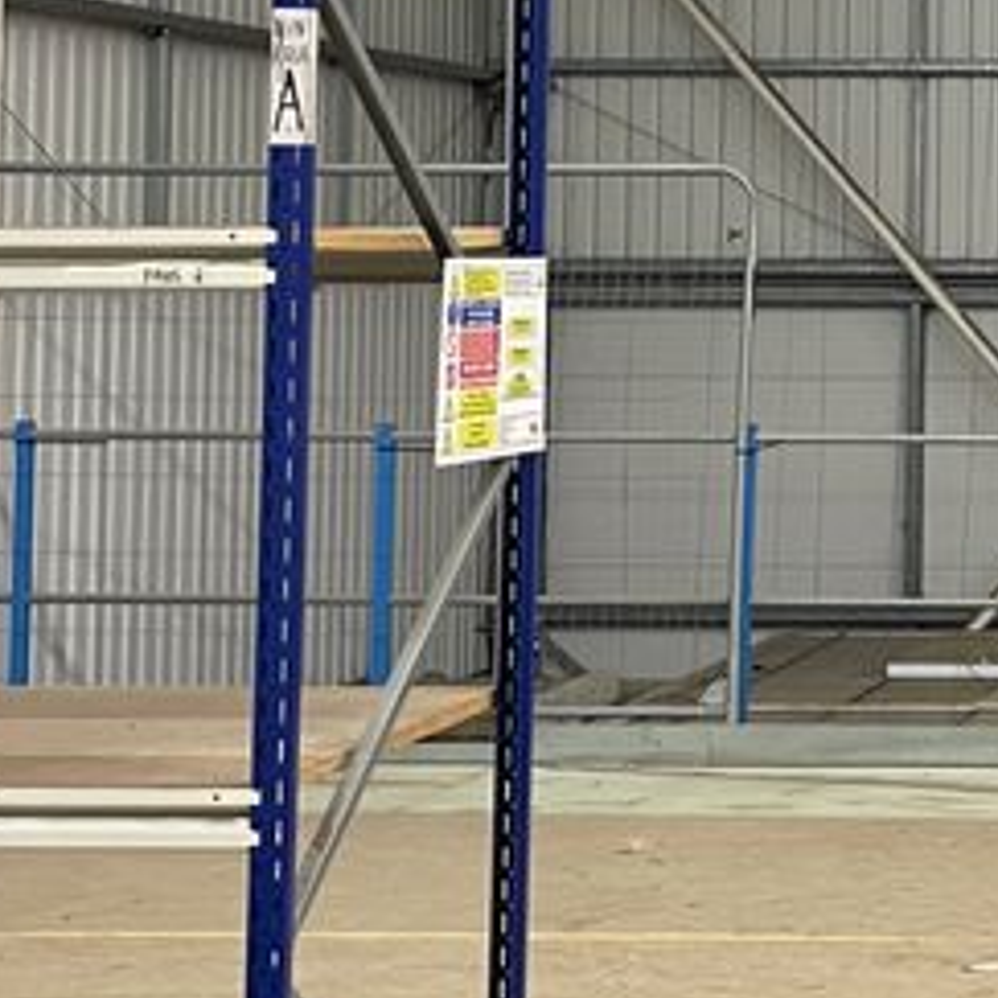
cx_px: 1462
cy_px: 146
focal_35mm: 105
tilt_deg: +2.0
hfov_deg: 15.4
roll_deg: -0.2
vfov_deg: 16.4
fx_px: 3425
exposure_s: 1/50
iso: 100
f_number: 1.6
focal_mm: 4.2
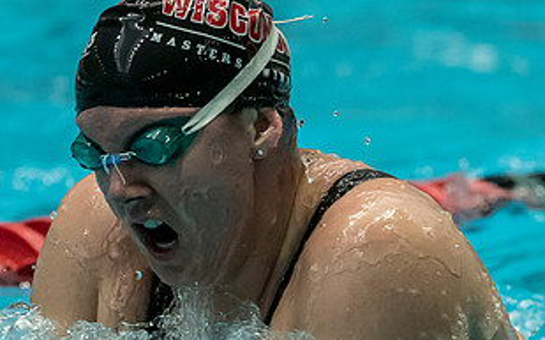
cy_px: 232
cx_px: 314
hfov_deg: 1.8
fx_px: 16885
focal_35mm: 1137
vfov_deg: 1.2
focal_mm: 200
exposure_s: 1/1000
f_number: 2.8
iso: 2500
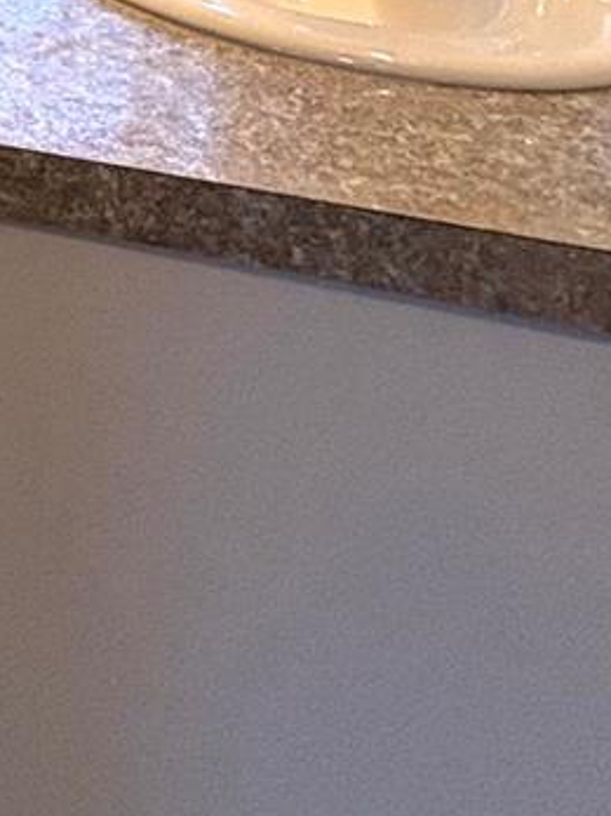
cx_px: -569
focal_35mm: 62
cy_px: -480
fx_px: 1460
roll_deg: +1.3
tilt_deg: -4.9
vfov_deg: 23.4
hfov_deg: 17.7
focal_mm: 2.22
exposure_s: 1/120
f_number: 2.2
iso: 320
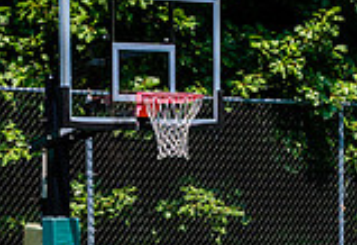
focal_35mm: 190
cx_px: 223
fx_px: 1901
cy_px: 402
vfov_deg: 7.2
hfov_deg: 10.7
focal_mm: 45
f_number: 4.5
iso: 100
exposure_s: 1/500
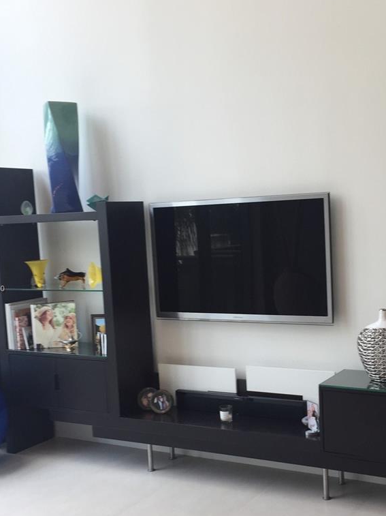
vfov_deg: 41.2
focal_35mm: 46
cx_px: 251
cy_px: 289
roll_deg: +2.7
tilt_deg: -3.9
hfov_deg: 31.3
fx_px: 685
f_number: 2.2
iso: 32
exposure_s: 1/60
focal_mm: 4.15
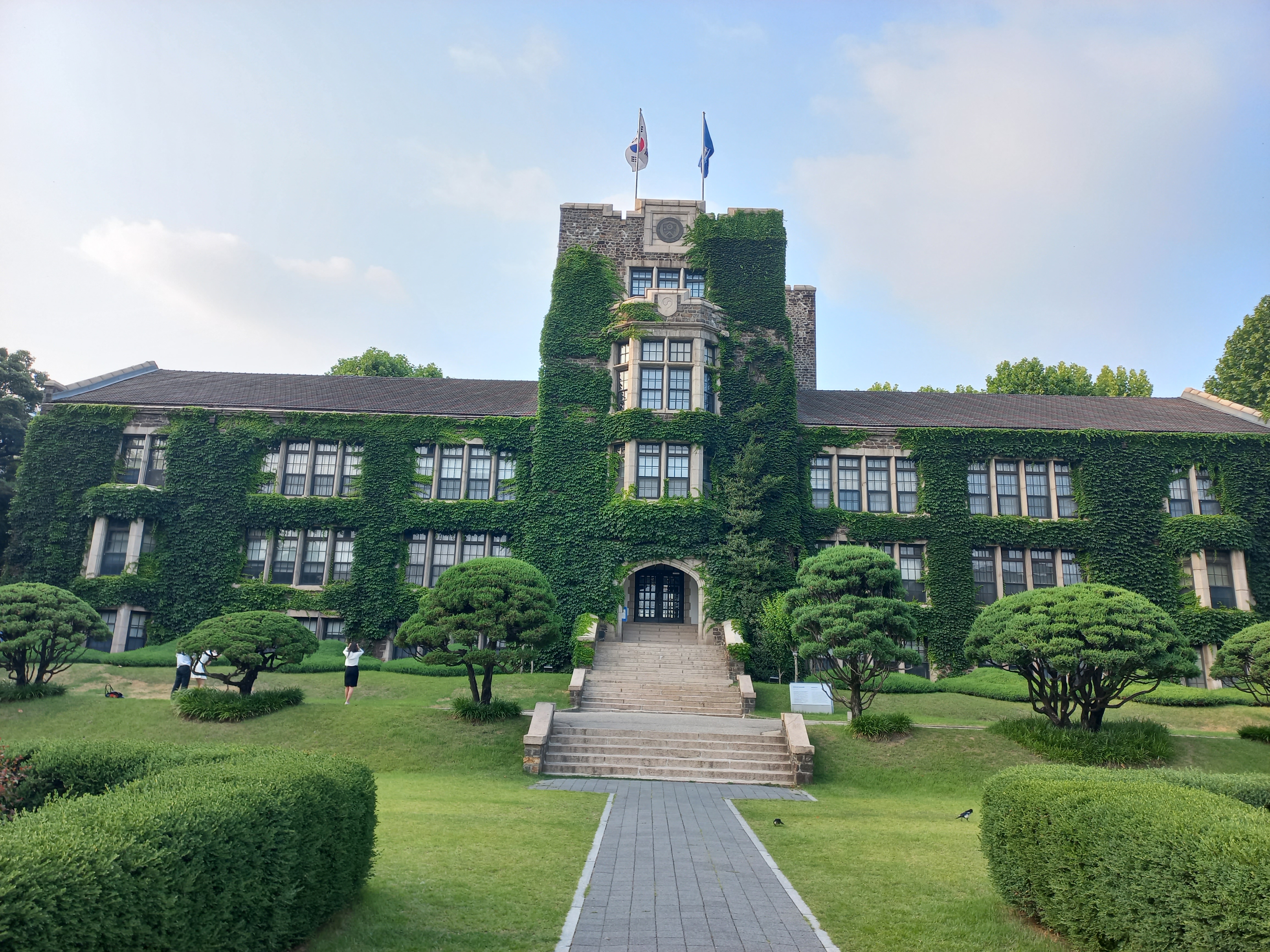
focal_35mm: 25
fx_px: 917
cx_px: 635
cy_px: 476
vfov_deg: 54.9
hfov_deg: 69.4
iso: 25
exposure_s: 1/120
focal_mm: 4.6
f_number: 1.8
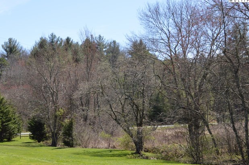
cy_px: 127
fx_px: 477
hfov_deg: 29.2
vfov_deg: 19.5
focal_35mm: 69
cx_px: 96
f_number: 6.3
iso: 100
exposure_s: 1/200
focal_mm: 26
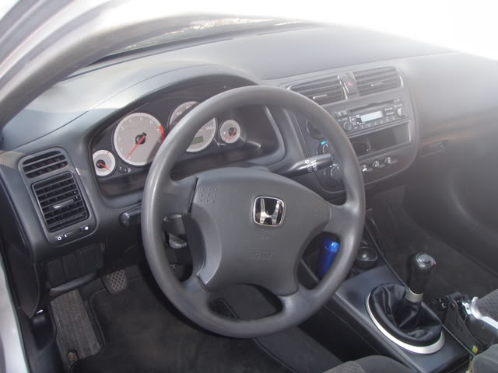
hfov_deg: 49.0
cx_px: 249
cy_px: 186
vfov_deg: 37.7
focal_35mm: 38
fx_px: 547
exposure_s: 1/30
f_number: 3.5
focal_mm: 6.7
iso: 100
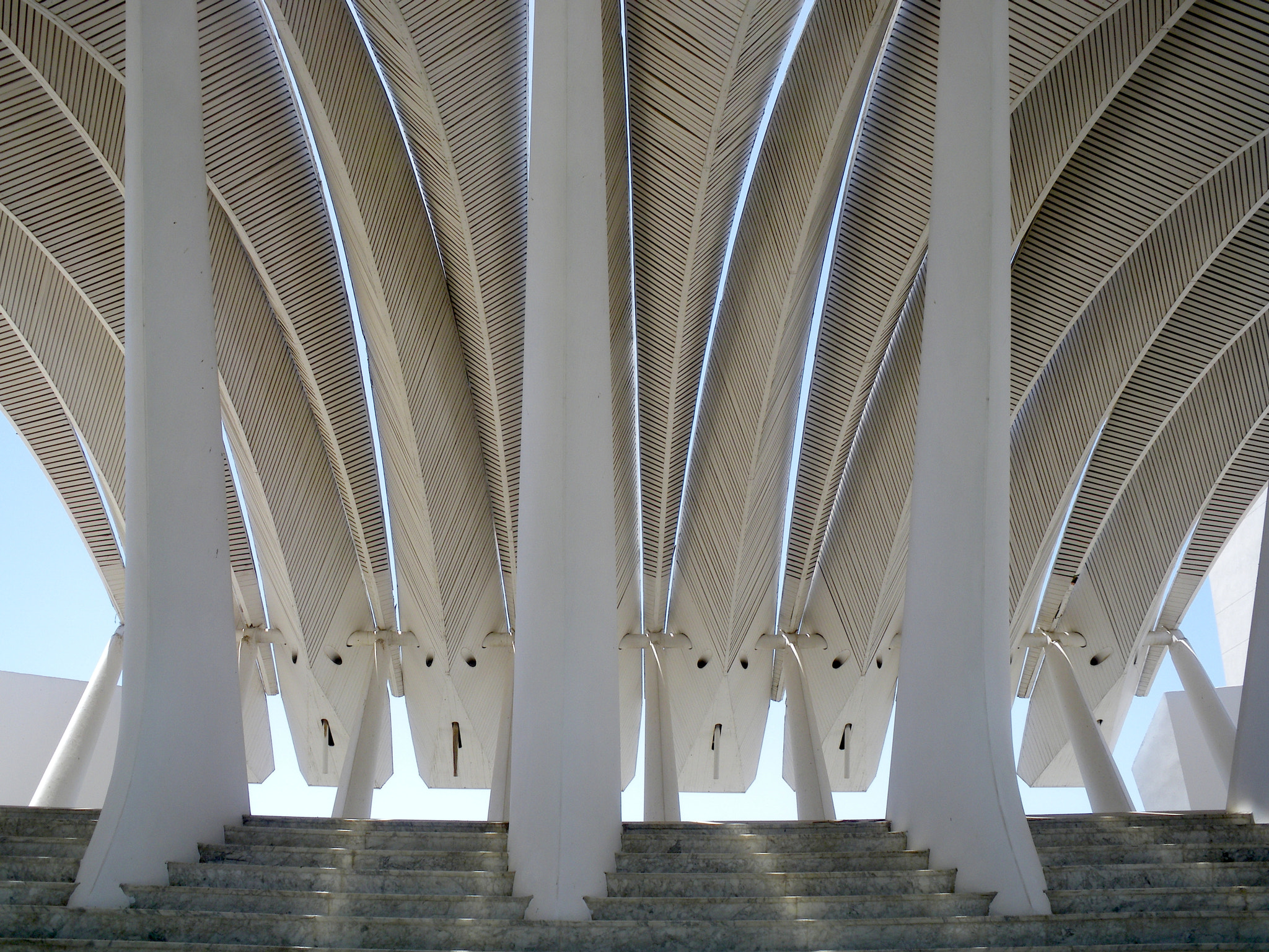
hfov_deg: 51.4
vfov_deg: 39.7
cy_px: 476
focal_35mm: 36
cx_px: 634
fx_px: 1320
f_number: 5.4
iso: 64
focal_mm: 6.3
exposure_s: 1/160
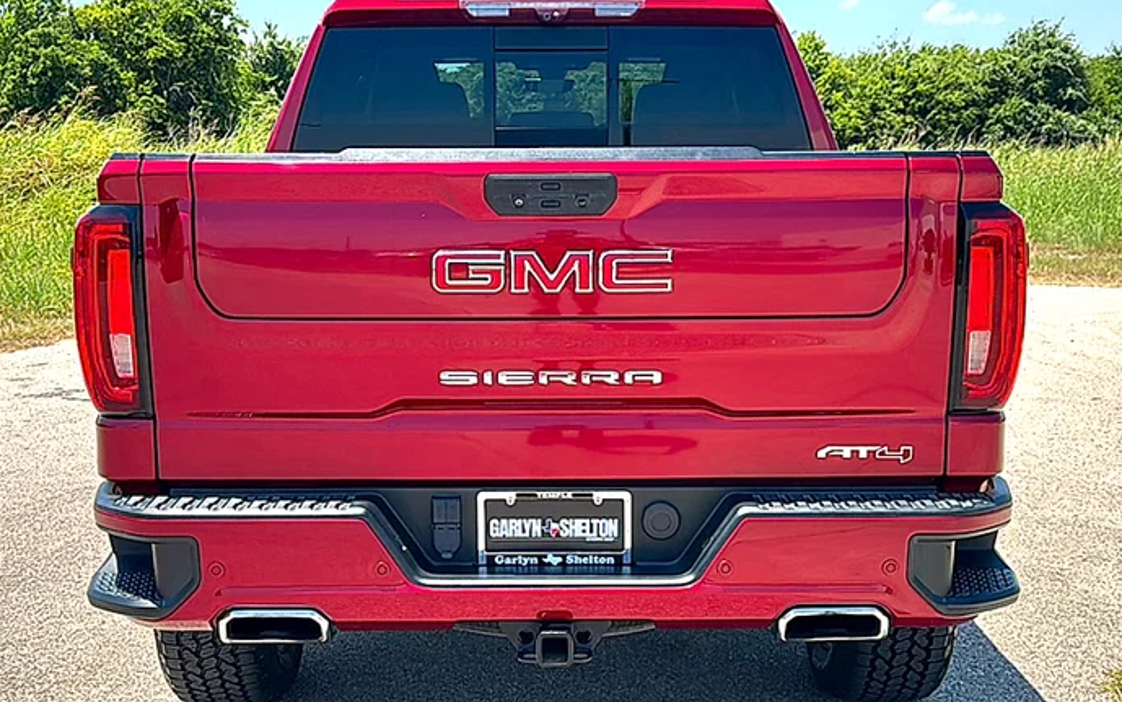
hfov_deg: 47.2
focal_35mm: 42
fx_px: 1285
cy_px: 382
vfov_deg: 30.5
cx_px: 567
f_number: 1.78
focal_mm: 6.86
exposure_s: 1/2538
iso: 80
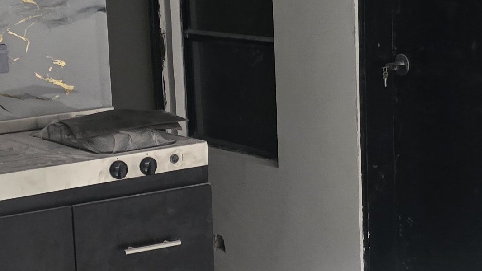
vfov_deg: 12.9
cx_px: 322
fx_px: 1202
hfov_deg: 22.6
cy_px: 167
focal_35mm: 94
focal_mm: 6.3
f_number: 1.7
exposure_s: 1/60
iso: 800
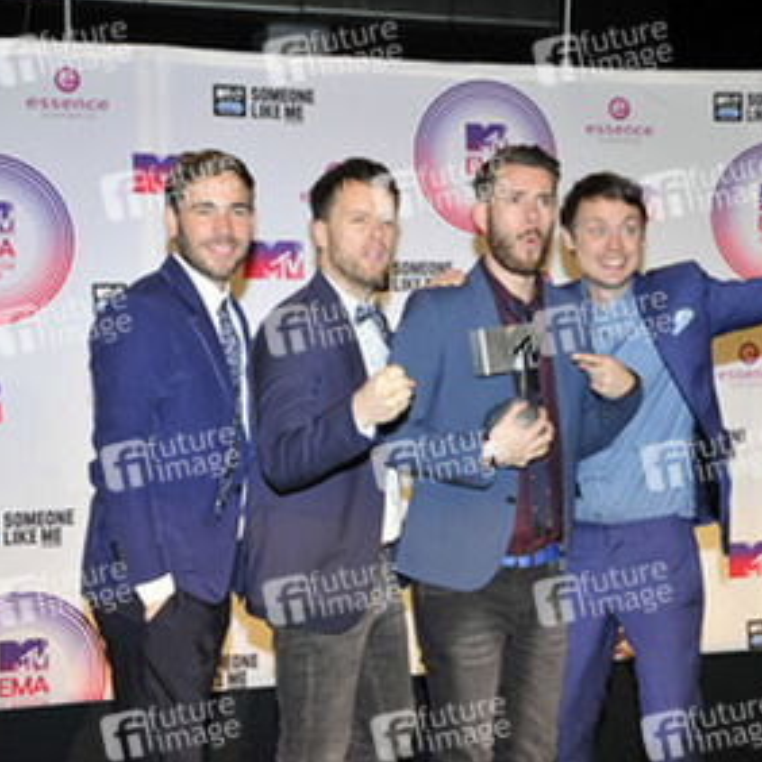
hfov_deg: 26.5
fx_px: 1619
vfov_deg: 26.5
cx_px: 367
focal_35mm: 65
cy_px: 392
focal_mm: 48
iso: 800
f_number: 7.1
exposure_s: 1/250
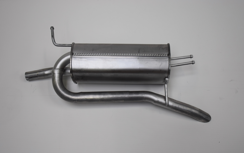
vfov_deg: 26.3
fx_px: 326
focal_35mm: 49
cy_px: 78
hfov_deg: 41.1
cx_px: 122
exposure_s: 1/100
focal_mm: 32
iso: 400
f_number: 5
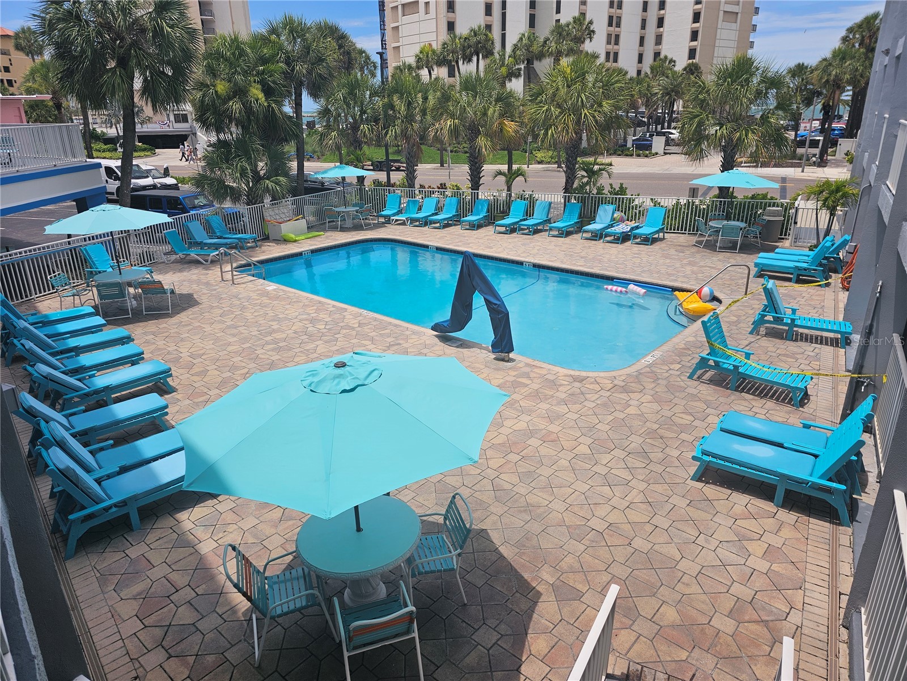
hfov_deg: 73.9
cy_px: 340
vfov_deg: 58.9
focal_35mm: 23
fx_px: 603
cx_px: 454
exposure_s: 1/1142
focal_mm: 6.3
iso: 10
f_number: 1.7
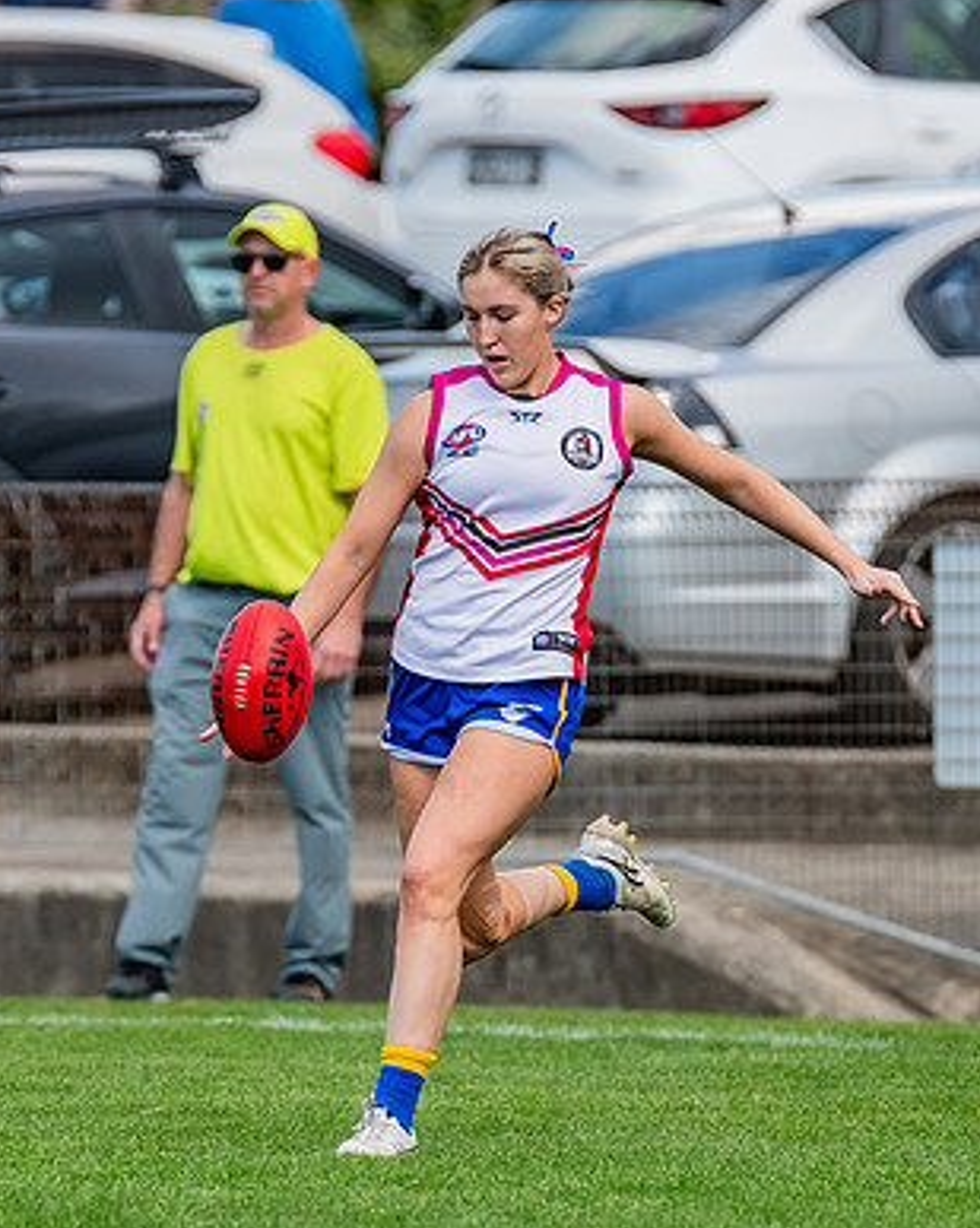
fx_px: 29801
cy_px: 776
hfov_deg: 1.9
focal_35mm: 821
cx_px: 524
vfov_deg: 2.4
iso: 800
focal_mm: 420
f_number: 5.6
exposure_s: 1/1600
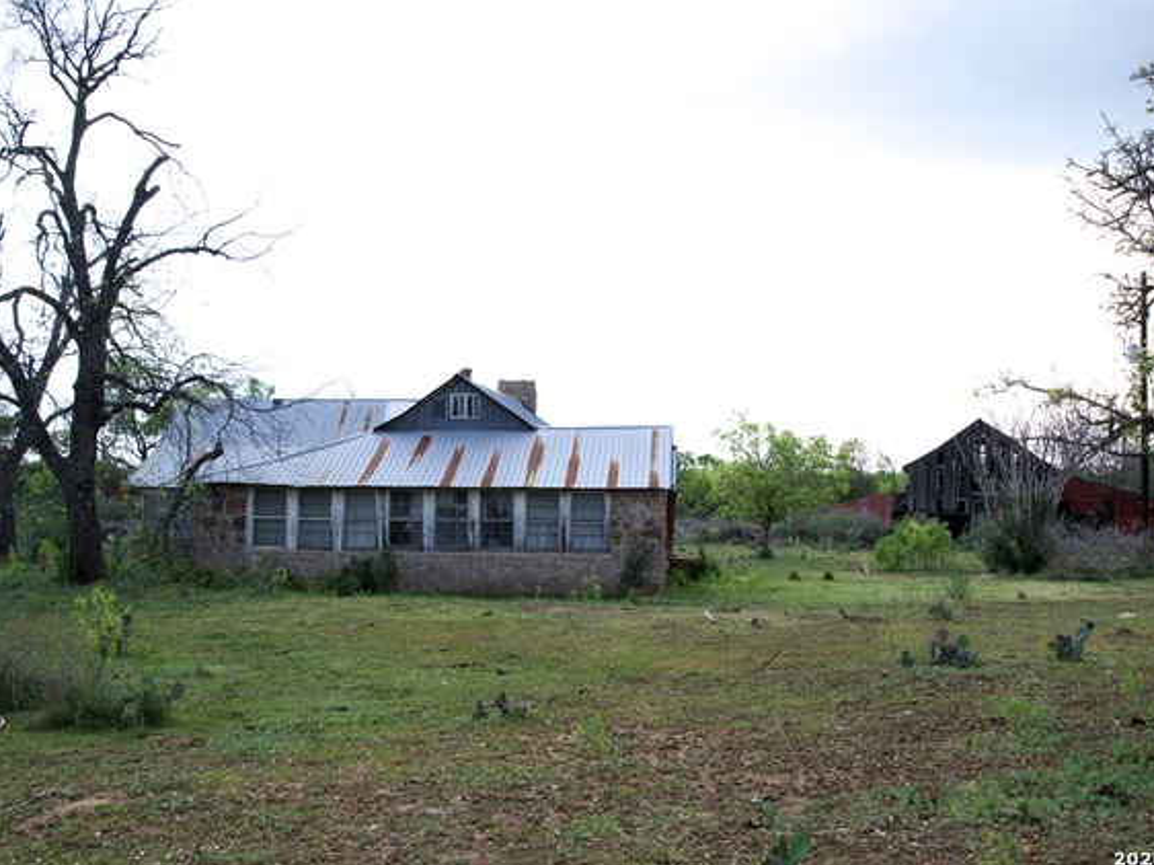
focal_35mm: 46
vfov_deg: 31.5
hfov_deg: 41.2
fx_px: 1533
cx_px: 620
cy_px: 432
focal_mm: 28
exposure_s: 1/125
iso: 100
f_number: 8
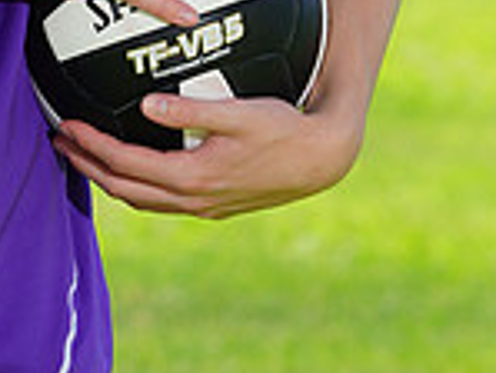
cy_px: -386
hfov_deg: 2.0
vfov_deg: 1.5
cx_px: -123
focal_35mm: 970
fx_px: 13910
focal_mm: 259
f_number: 11
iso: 200
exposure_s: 1/200
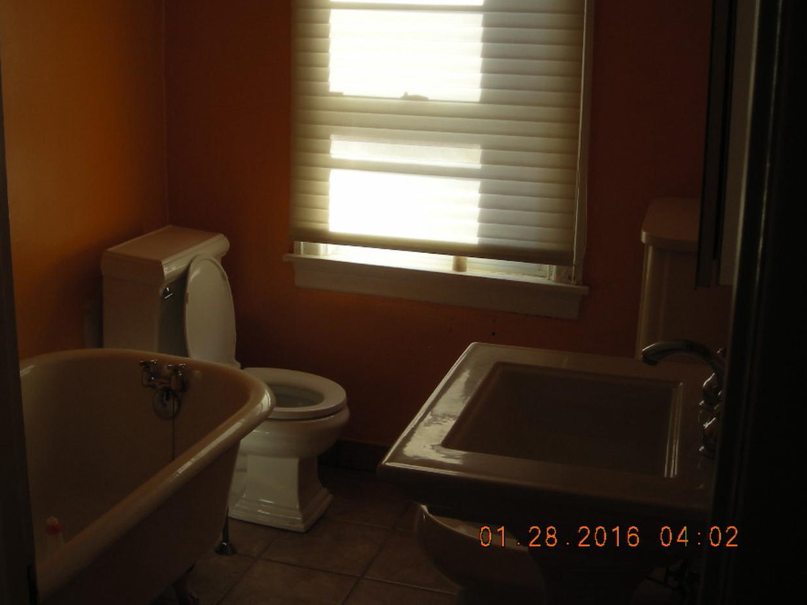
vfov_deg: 32.8
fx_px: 1026
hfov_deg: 42.8
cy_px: 260
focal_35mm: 44
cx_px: 344
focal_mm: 6.3
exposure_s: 1/116
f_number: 3.2
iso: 50
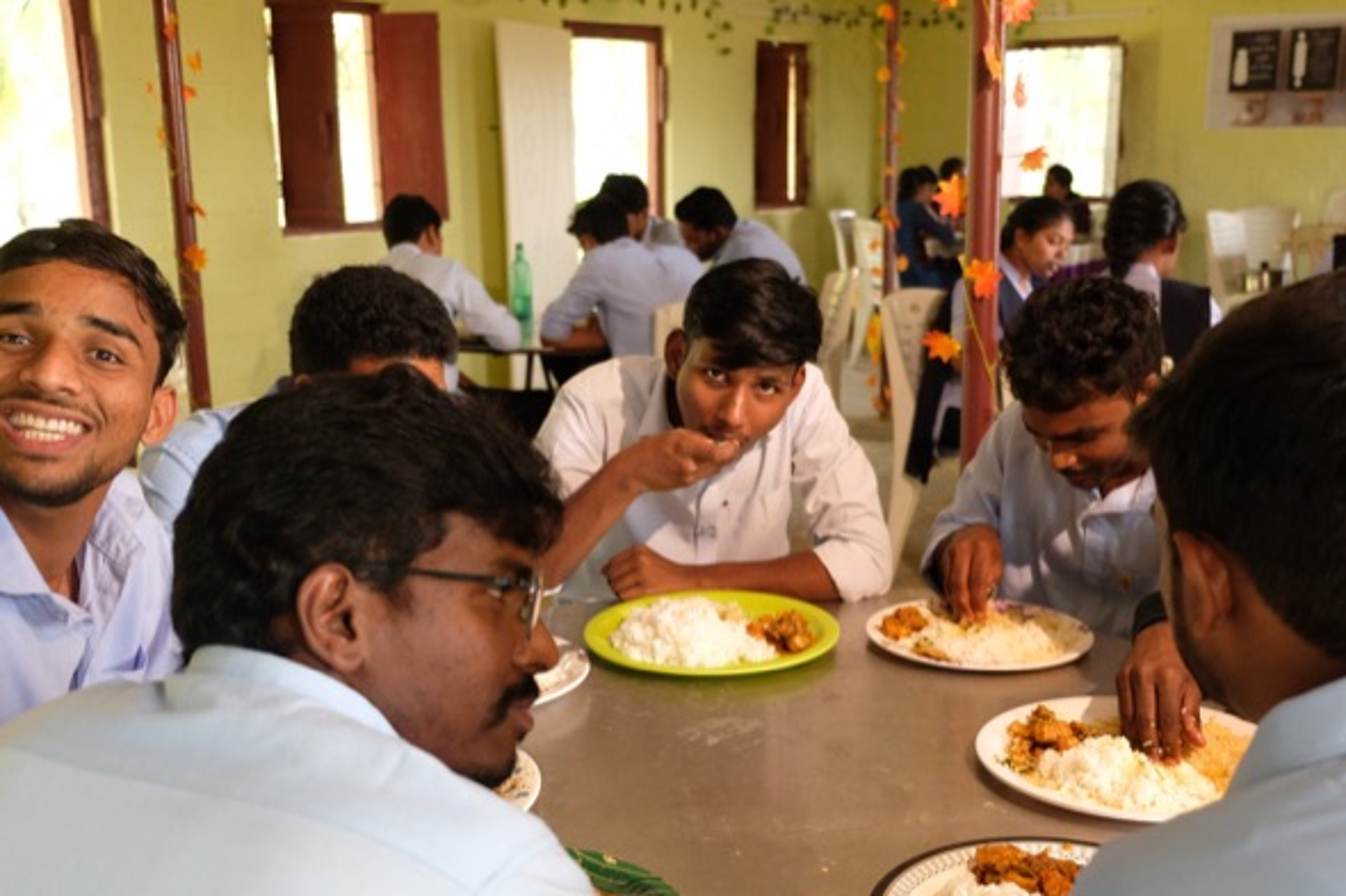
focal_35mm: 42
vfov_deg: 31.7
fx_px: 1570
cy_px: 555
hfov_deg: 46.4
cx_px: 684
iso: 1250
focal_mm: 20.5
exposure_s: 1/250
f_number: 3.2
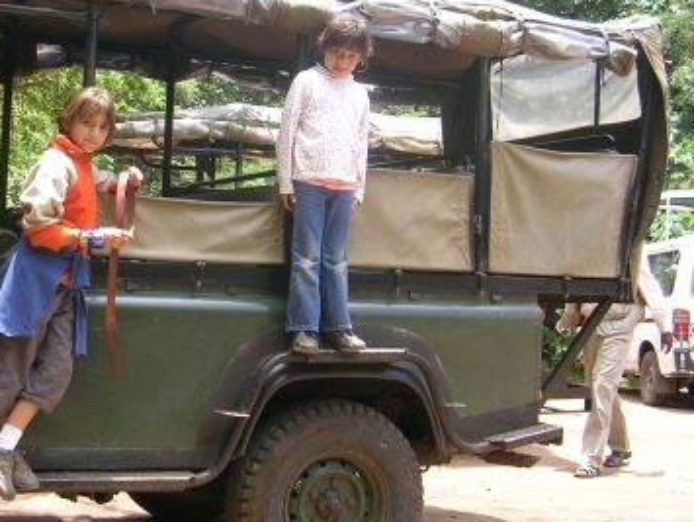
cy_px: 213
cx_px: 214
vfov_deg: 25.7
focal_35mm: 57
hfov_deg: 33.4
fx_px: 1144
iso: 50
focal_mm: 5.8
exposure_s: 1/236
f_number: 2.8
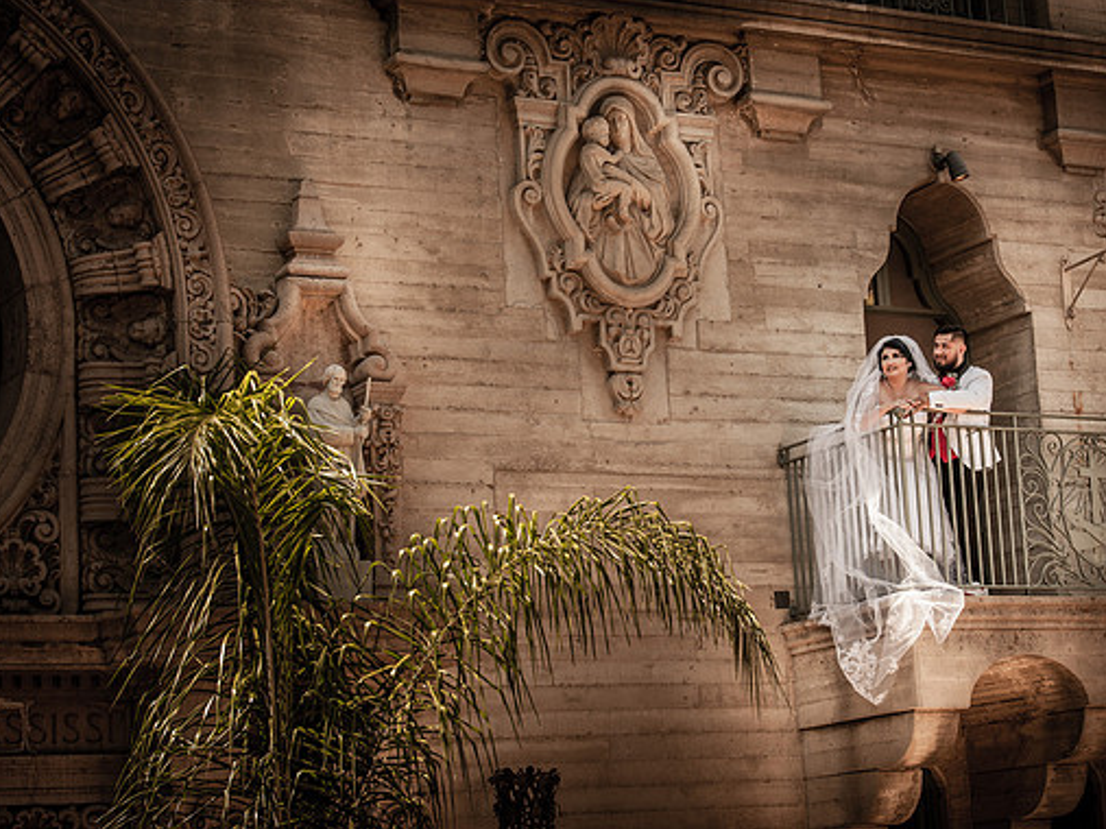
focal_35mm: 77
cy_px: 412
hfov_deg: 25.3
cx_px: 622
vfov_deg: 19.1
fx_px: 2460
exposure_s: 1/250
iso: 250
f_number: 8
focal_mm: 70
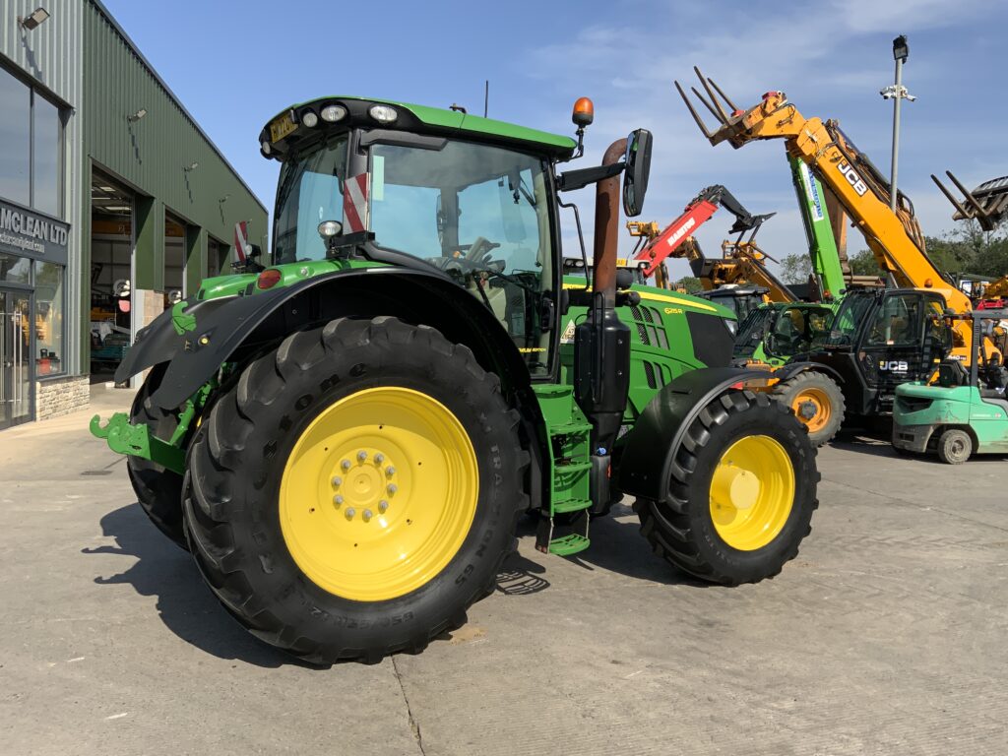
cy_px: 378
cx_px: 504
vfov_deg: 48.2
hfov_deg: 61.7
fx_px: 844
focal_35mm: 29
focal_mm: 3
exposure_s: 1/2058
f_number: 1.8
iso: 16
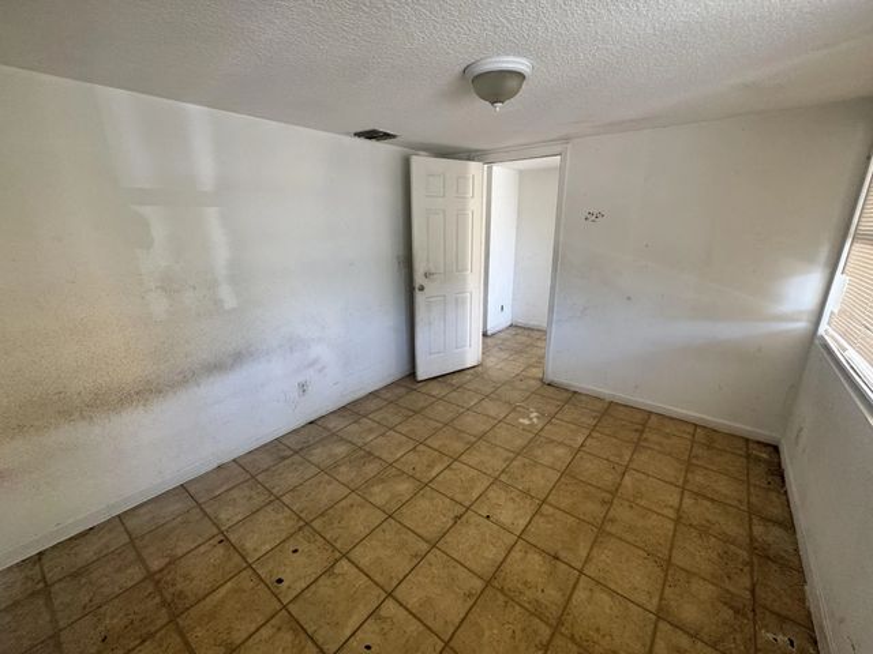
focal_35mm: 14
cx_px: 436
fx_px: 353
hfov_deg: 102.1
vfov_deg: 85.7
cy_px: 327
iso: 200
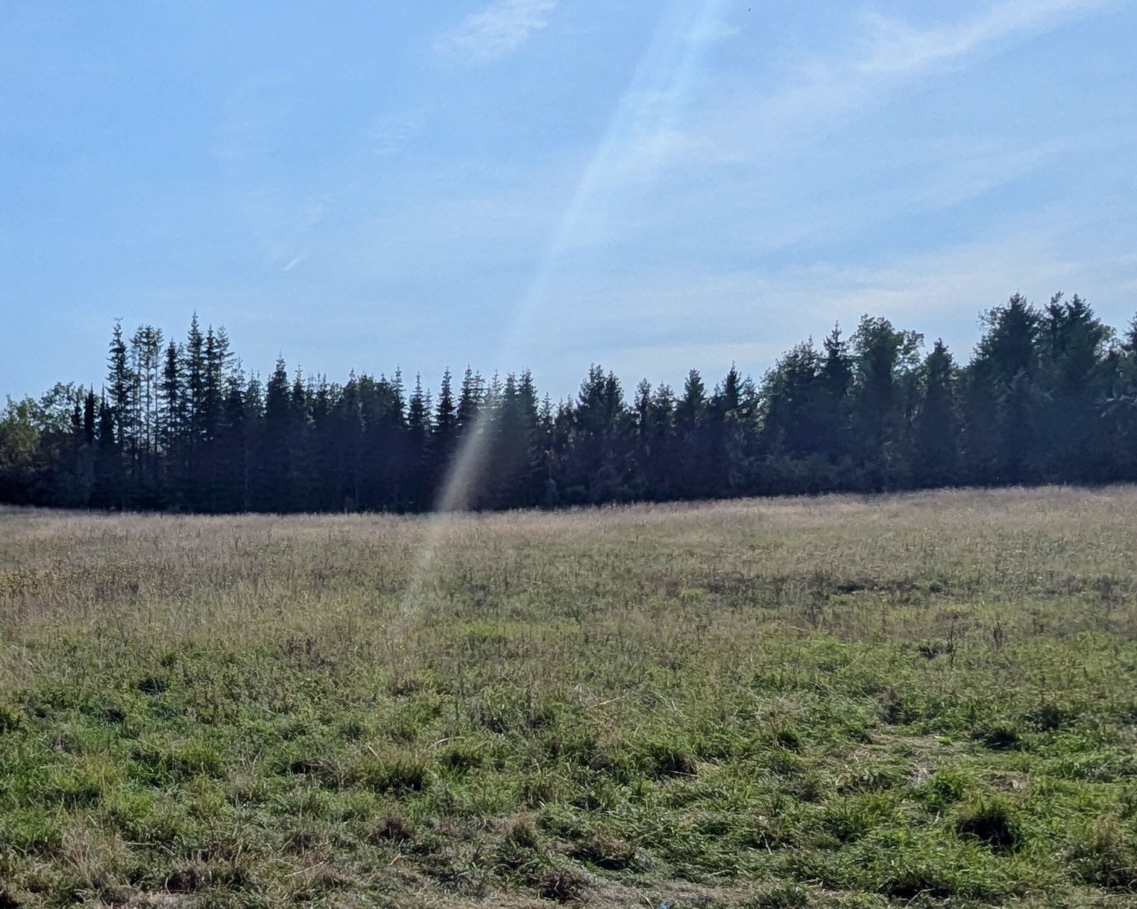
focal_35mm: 34
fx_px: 1144
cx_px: 119
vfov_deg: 42.9
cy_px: 592
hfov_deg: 47.6
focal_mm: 1.95
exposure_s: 1/5988
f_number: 2.2
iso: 48
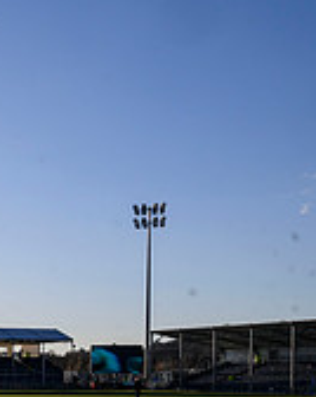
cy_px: 375
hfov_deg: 15.4
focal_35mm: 78
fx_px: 914
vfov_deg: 23.7
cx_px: -333
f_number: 11
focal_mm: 24
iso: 500
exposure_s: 1/1000
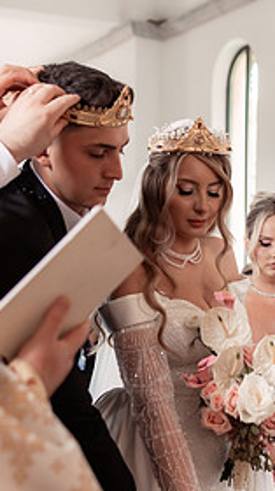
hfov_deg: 20.2
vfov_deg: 35.3
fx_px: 767
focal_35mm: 59
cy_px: 310
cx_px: 189
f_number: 2.8
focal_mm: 35
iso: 1000
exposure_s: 1/320
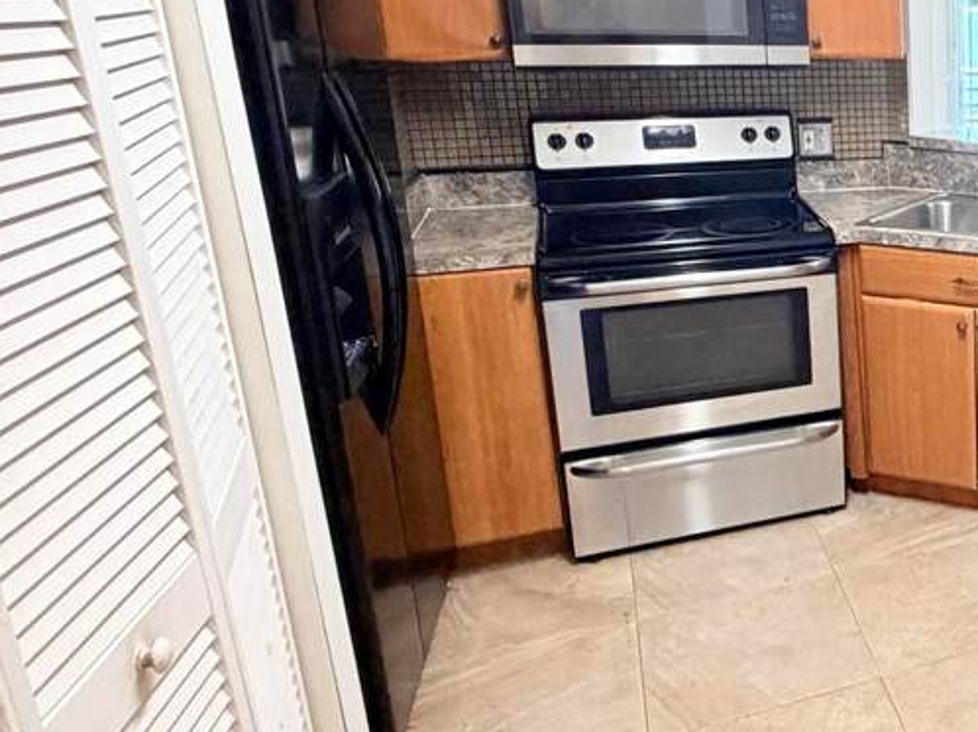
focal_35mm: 36
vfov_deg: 39.3
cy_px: 263
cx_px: 1145
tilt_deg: -14.4
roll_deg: -1.3
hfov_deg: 39.1
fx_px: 1017
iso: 250
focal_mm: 2.22
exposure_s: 1/60
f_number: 2.2
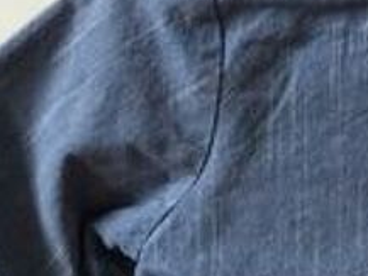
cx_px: 536
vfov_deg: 10.4
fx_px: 1521
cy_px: 135
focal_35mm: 143
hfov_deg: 13.1
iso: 100
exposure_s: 1/33
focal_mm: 3.3
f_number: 2.4
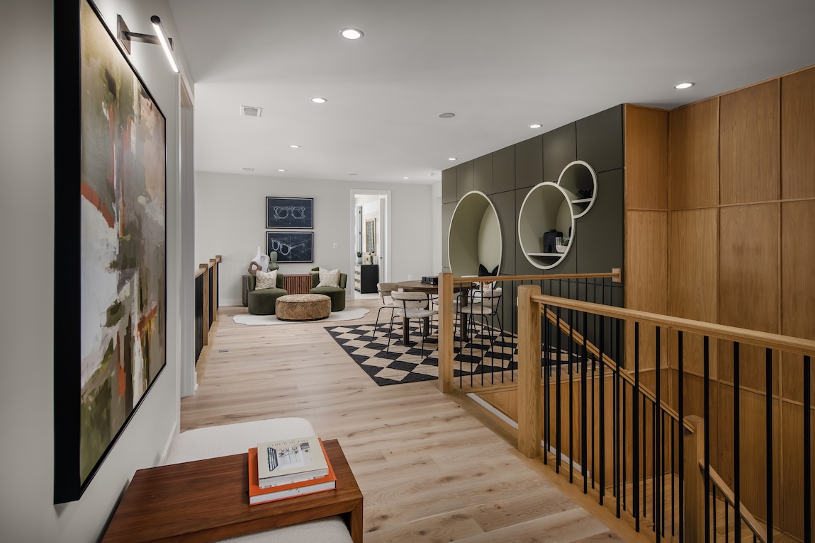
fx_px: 430
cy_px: 272
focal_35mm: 19
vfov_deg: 64.6
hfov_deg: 86.9
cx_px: 408
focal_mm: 19
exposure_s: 1/200
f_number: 9
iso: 200
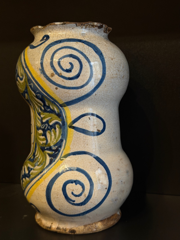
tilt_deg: -7.8
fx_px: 333
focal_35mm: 48
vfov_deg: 39.7
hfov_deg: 30.3
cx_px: 90
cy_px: 120
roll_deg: -1.4
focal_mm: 6.76
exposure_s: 1/33
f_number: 1.78
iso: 200
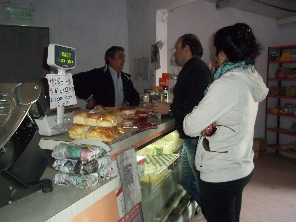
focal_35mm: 36
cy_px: 111
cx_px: 148
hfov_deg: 51.4
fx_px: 308
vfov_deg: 39.7
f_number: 3.1
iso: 320
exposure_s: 1/30
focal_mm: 6.5
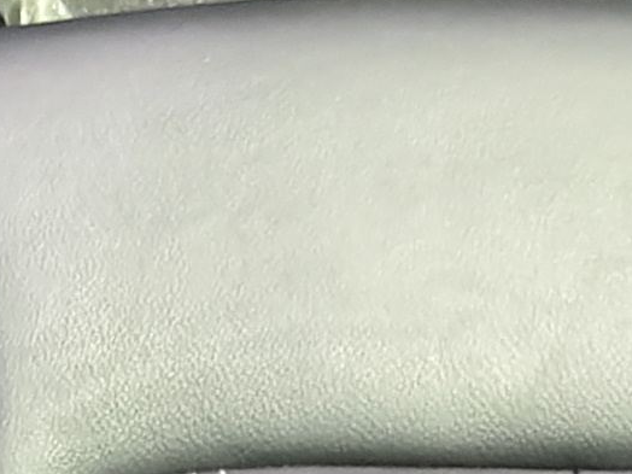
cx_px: -677
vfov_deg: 7.9
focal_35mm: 187
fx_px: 3414
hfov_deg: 9.8
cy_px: 352
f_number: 1.88
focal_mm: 5.56
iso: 3108
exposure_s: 1/20
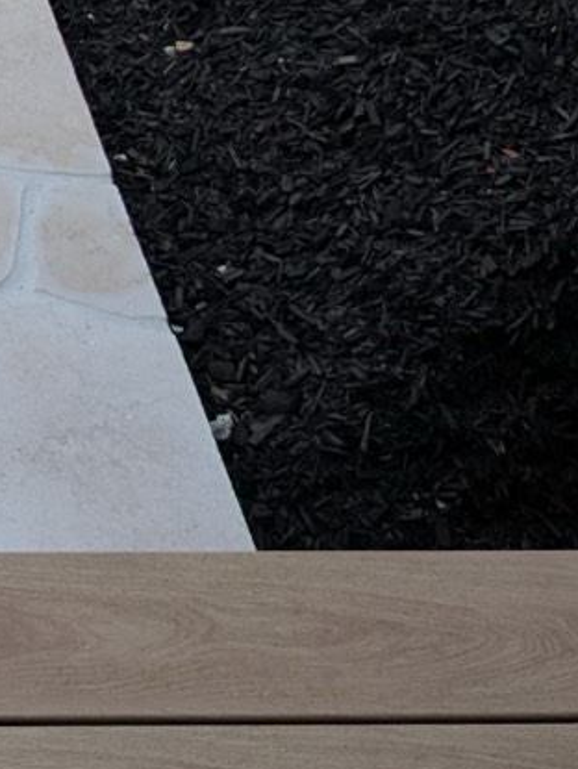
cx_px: -469
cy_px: -241
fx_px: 2312
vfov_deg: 17.6
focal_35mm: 104
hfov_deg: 12.9
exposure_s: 1/570
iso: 53
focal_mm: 4.38
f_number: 1.73
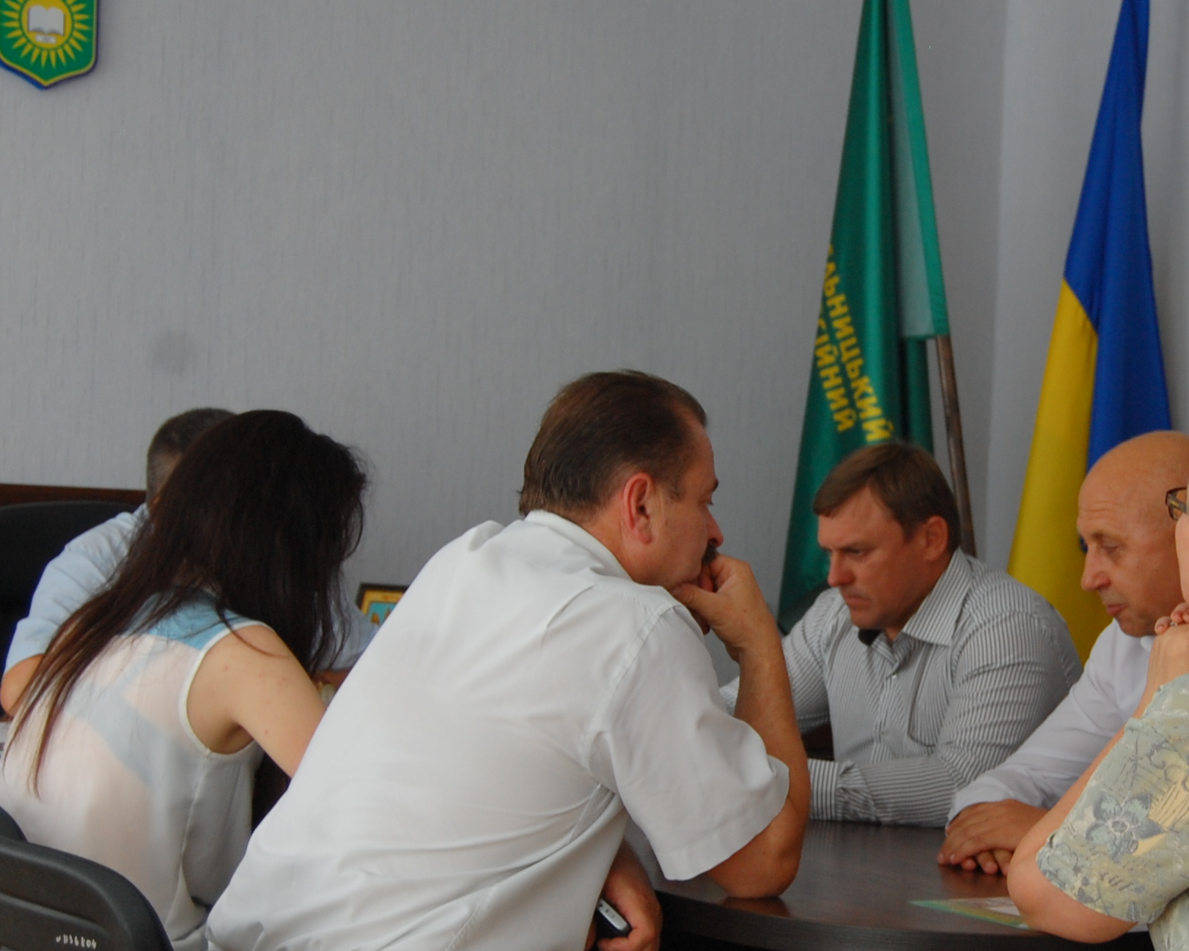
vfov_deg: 19.0
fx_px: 2846
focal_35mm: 81
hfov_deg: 23.4
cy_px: 566
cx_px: 879
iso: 400
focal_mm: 31
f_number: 4.5
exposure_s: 1/125
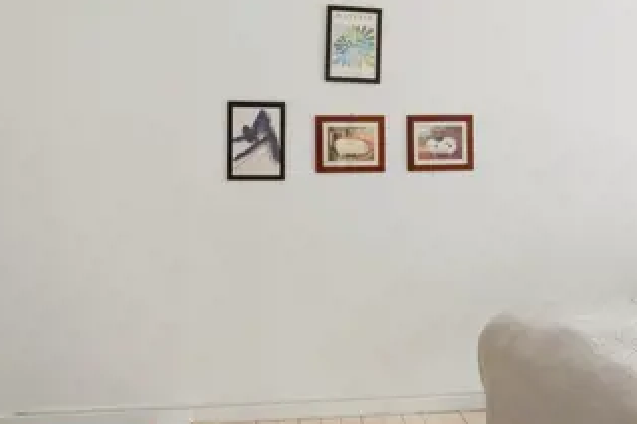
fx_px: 653
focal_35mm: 37
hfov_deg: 51.2
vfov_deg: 35.8
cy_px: 161
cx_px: 414
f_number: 8
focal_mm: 13
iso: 200
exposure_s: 1/10
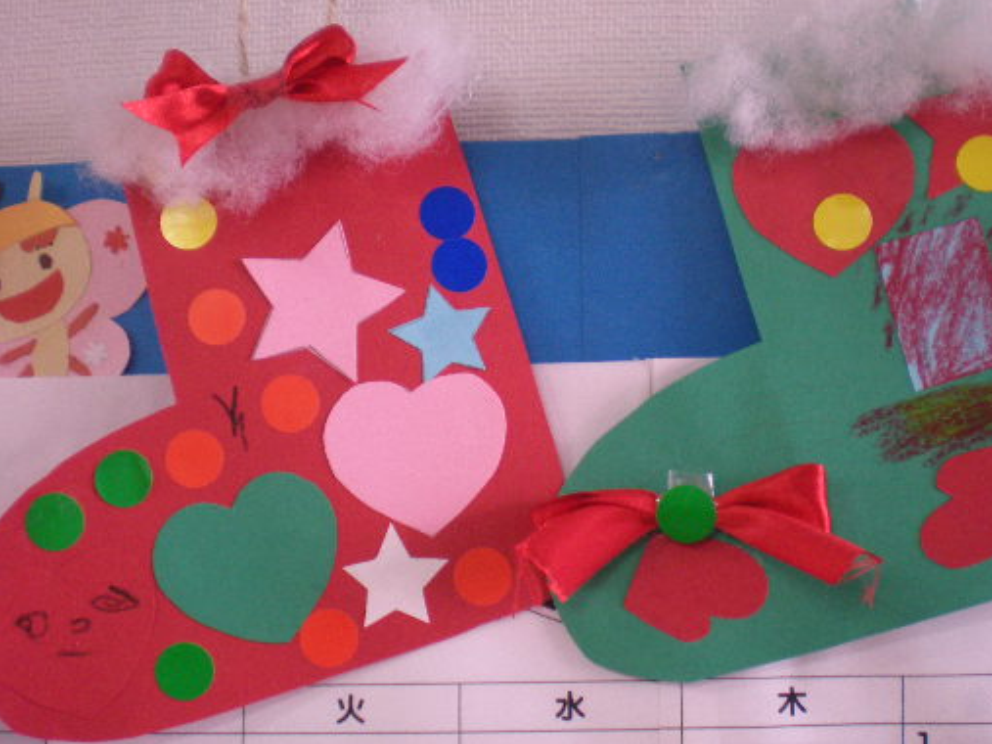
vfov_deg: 30.3
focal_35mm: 48
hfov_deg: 39.6
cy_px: 360
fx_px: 1375
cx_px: 562
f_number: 3.1
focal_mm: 6.3
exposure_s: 1/38.5
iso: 200
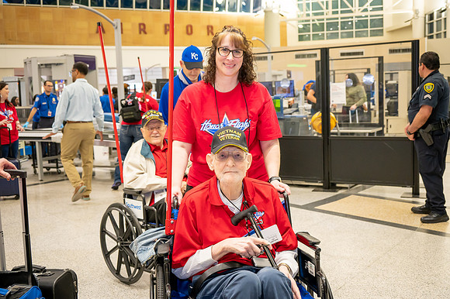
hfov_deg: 46.4
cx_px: 225
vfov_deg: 31.9
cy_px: 150
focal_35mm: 42
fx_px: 525
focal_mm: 42
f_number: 5.3
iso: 2200
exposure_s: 1/100
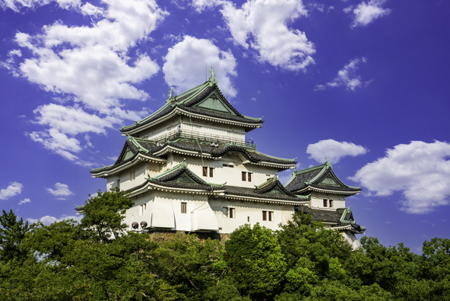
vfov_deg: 37.9
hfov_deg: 54.4
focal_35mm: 35
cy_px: 150
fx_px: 438
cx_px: 225
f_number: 8
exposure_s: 1/1000
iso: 160
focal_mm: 35
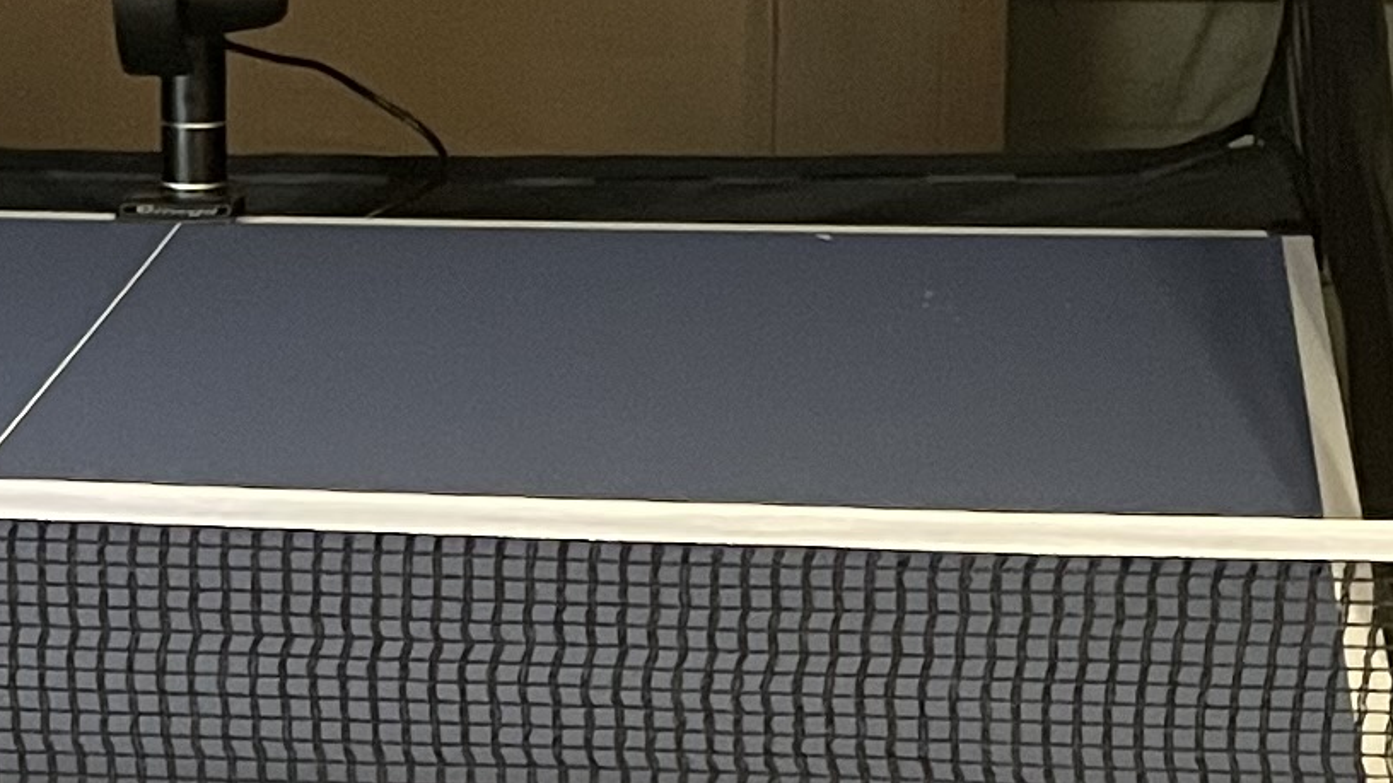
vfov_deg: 8.5
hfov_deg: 15.3
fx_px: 5171
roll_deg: +1.6
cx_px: 495
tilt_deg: -21.9
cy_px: 1058
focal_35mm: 140
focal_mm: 4.2
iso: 250
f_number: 1.6
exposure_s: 1/50
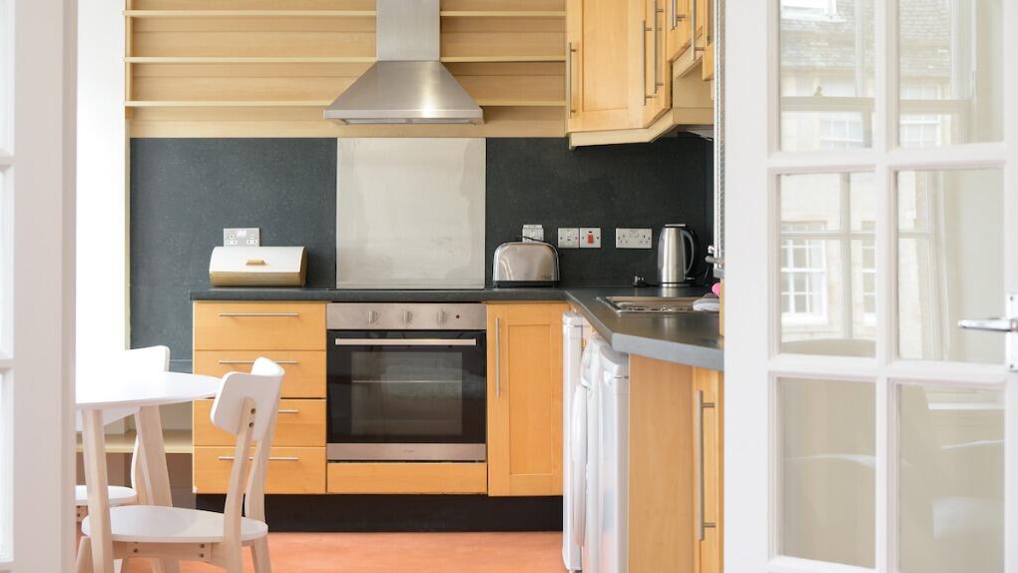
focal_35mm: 62
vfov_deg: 19.4
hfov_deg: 33.8
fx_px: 1674
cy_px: 276
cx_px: 510
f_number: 6.3
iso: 400
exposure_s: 1/30
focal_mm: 59
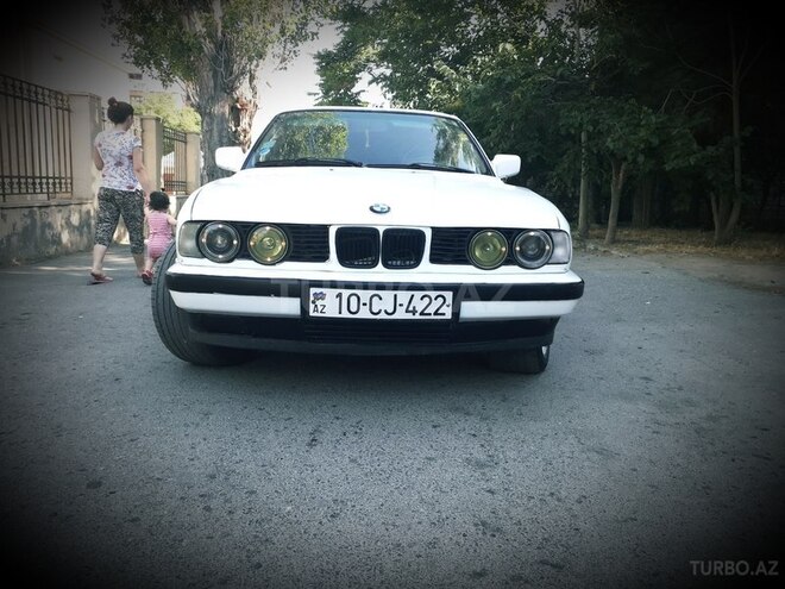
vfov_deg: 51.4
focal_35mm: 27
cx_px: 392
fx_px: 612
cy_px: 294
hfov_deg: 65.3
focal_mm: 3.6
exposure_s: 1/184
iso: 40
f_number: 1.9
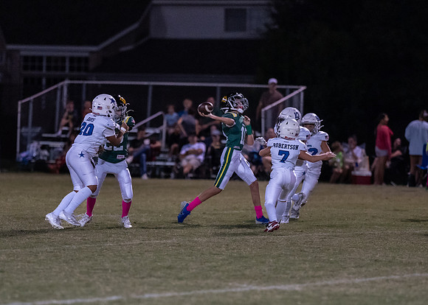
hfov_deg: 8.0
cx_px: 188
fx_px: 3071
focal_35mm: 253
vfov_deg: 5.7
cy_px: 183
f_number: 1.8
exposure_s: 1/1000
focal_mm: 135
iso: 4000
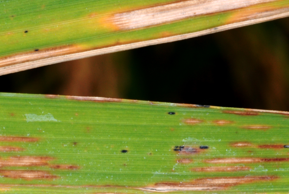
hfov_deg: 9.0
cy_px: 188
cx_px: -43
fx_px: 1825
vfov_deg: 6.1
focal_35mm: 227
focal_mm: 60
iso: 400
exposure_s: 1/60
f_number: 36
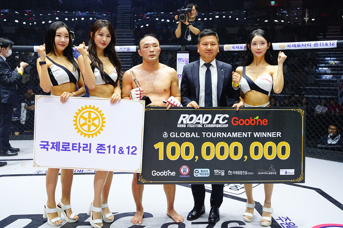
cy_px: 111
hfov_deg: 47.6
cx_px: 158
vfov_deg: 32.8
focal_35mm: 41
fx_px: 388
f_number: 4
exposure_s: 1/640
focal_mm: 36.7
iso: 1250
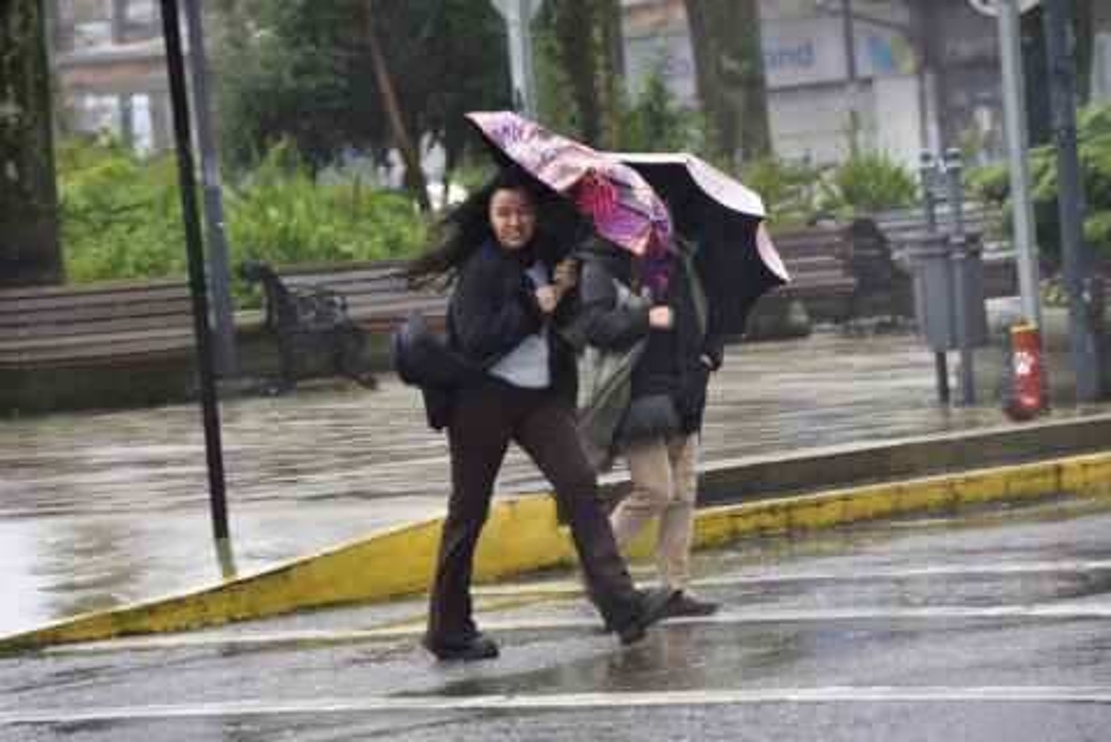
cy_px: 371
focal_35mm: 200
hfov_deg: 10.3
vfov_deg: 6.9
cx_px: 556
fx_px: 6176
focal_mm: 200
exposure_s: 1/80
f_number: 8
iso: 200
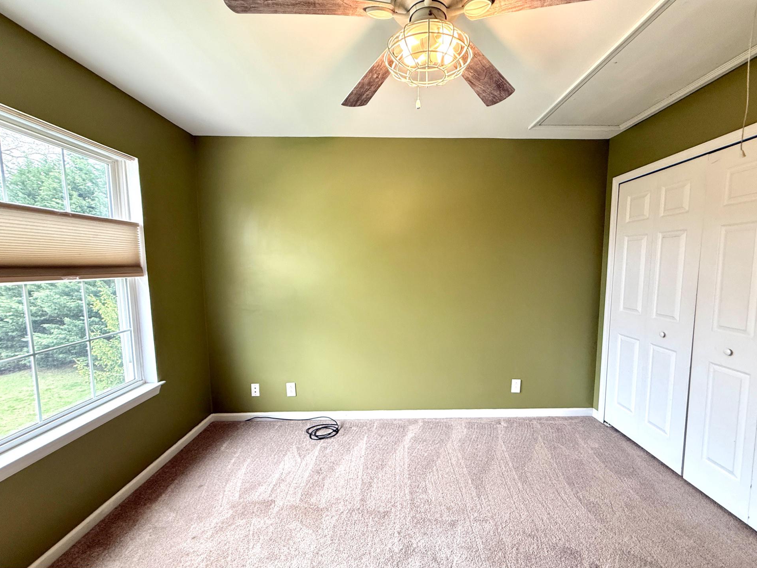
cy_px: 297
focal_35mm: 15
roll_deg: -0.1
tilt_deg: -5.6
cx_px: 402
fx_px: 328
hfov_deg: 98.0
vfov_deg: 81.7
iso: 250
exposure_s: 1/120
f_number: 2.2
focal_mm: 2.22
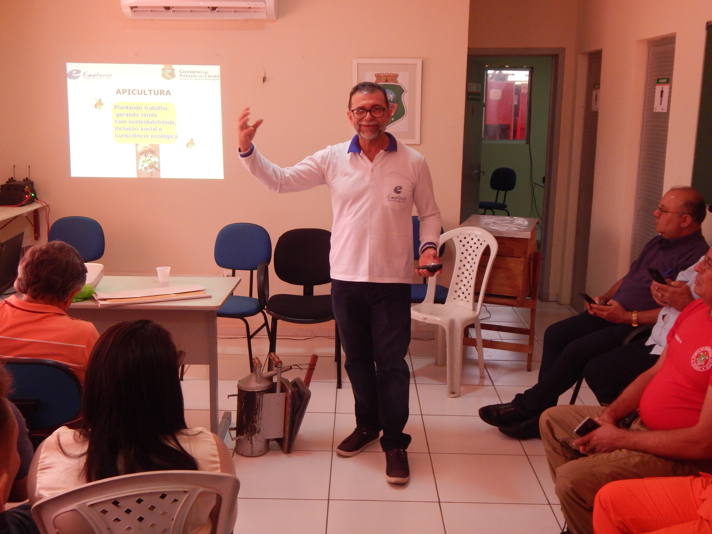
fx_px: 782
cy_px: 267
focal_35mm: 38
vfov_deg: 37.7
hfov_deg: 49.0
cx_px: 356
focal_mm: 6.8
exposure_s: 1/30
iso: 320
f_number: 3.4
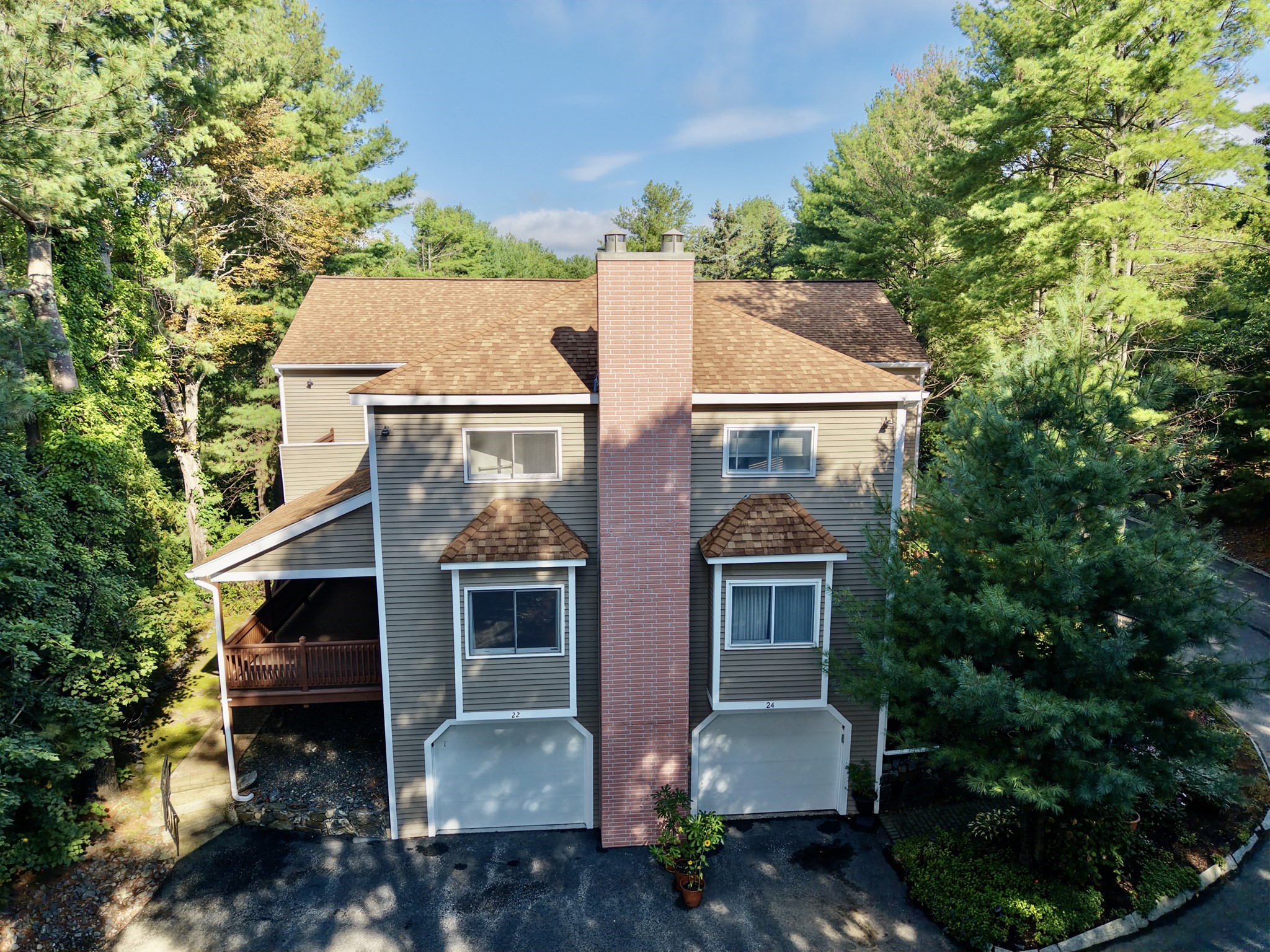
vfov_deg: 56.8
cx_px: 635
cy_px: 476
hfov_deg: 71.6
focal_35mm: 24
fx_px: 881
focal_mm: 8.67
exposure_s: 1/1000
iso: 100
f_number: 1.8
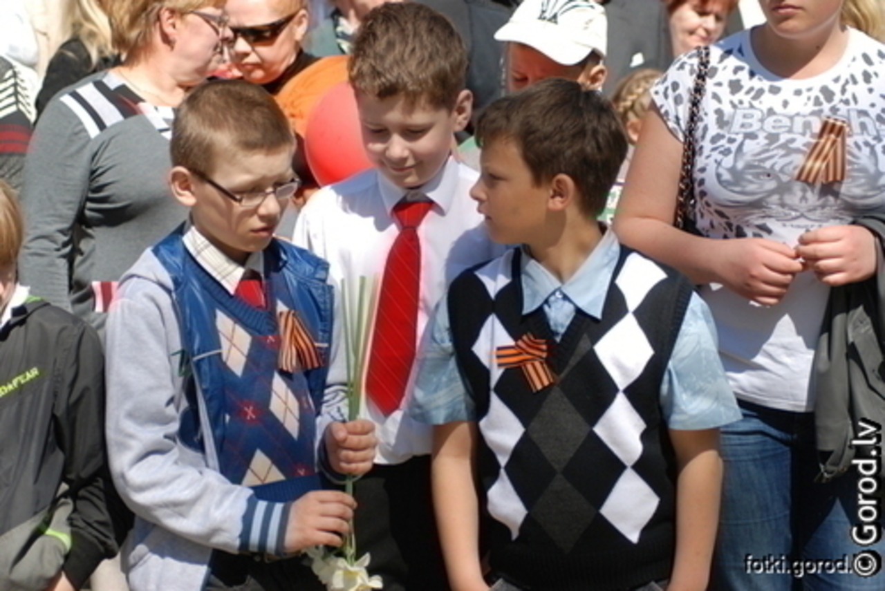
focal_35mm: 105
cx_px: 442
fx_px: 2583
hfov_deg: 19.4
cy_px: 296
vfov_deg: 13.1
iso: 250
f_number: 4.8
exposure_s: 1/1000
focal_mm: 70
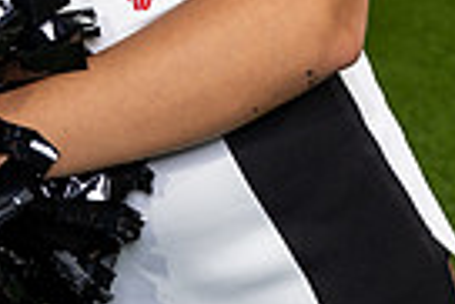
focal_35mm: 149
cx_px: 37
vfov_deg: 8.6
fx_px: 1885
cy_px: -374
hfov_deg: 13.6
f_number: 4.5
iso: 640
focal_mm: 45
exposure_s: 1/250
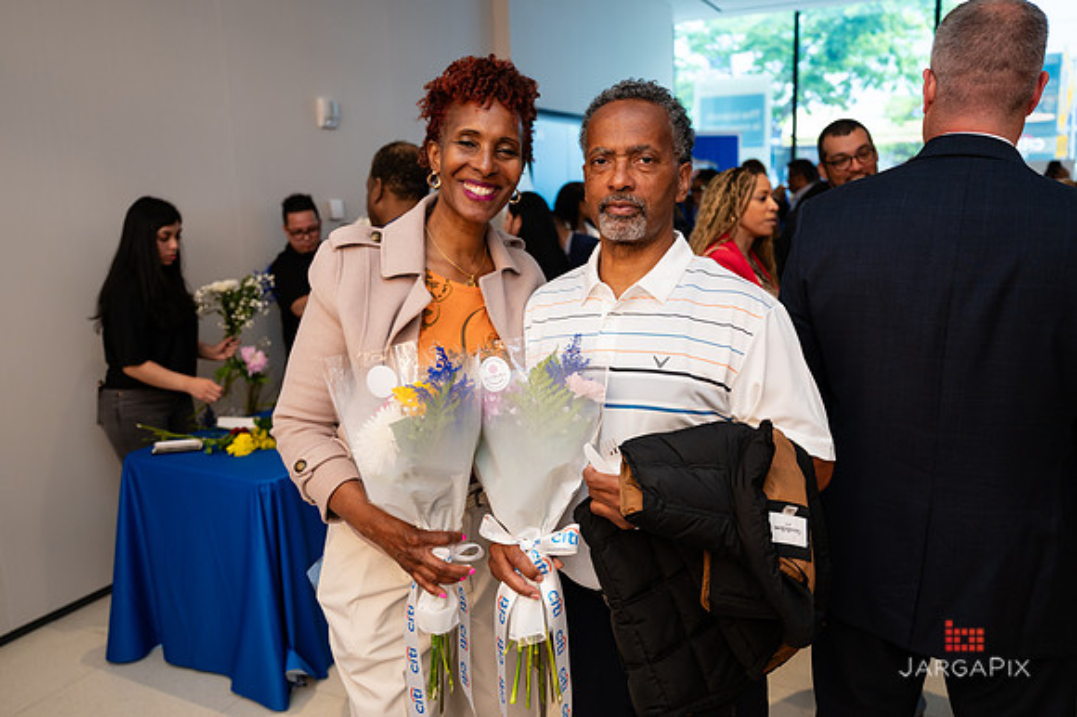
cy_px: 358
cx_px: 538
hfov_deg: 61.6
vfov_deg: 43.3
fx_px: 903
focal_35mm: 30
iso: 400
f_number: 3.2
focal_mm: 29.5
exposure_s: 1/200
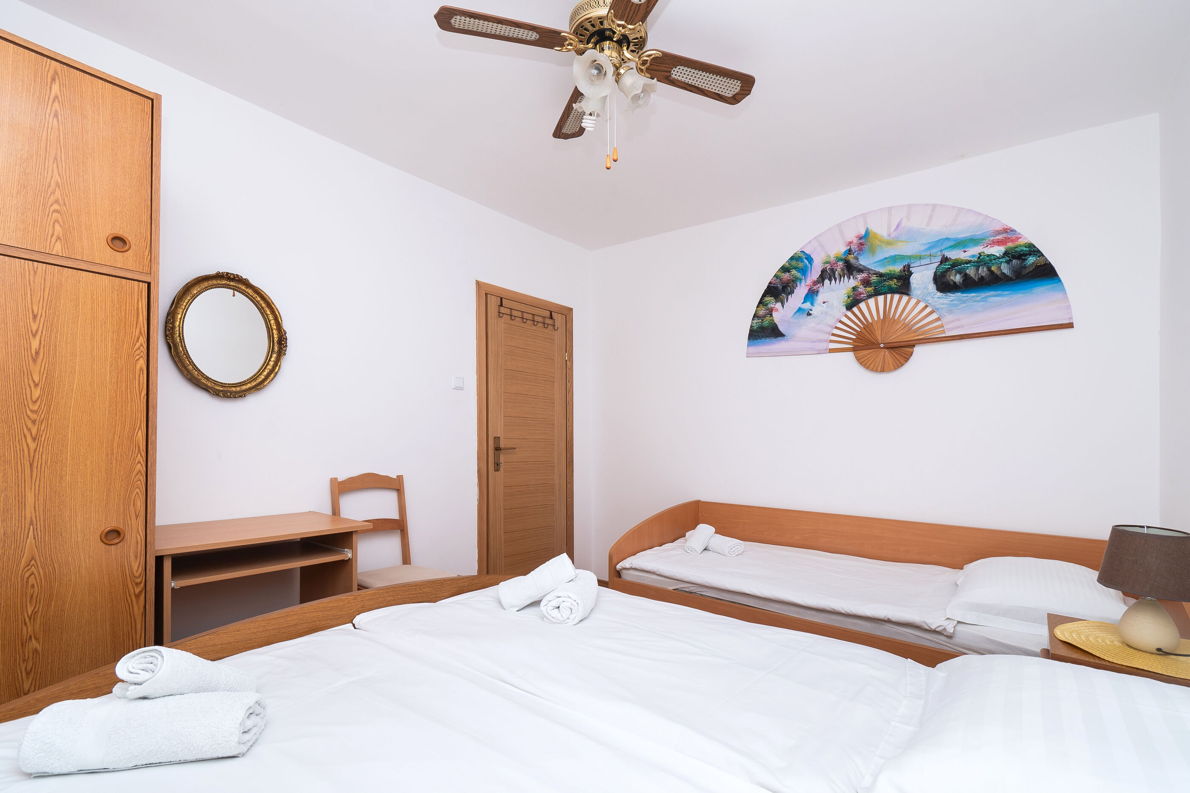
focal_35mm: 15
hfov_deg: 100.4
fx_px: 496
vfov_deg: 77.3
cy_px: 396
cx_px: 595
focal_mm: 10
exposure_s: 1/200
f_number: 8
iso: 160
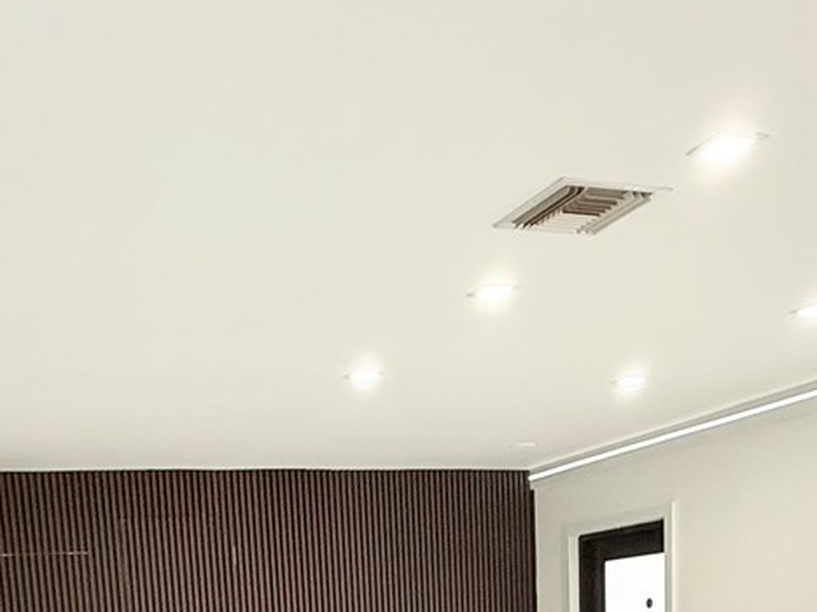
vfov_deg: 25.4
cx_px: 317
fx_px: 1133
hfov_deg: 39.5
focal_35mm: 48
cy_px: 827
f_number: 2.2
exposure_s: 1/99
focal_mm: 2.22
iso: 80
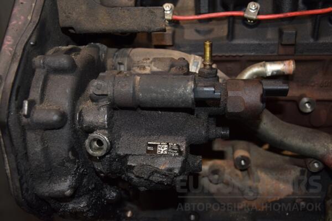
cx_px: 166
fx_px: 415
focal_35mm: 45
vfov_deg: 29.9
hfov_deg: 43.6
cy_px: 110
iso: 800
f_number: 5
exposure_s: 1/60
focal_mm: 30
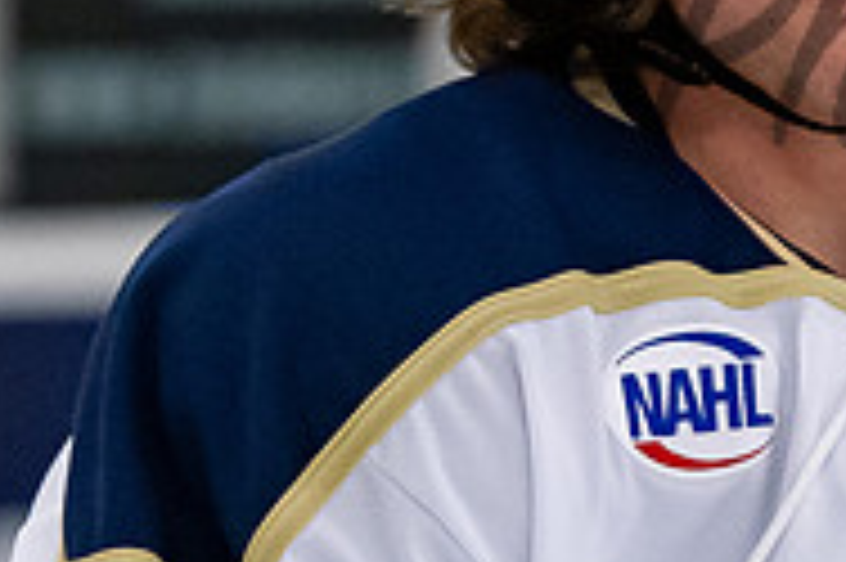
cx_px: 175
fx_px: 33669
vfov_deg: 1.0
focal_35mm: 1434
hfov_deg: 1.4
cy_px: 115
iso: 2000
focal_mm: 200
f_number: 3.5
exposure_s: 1/800
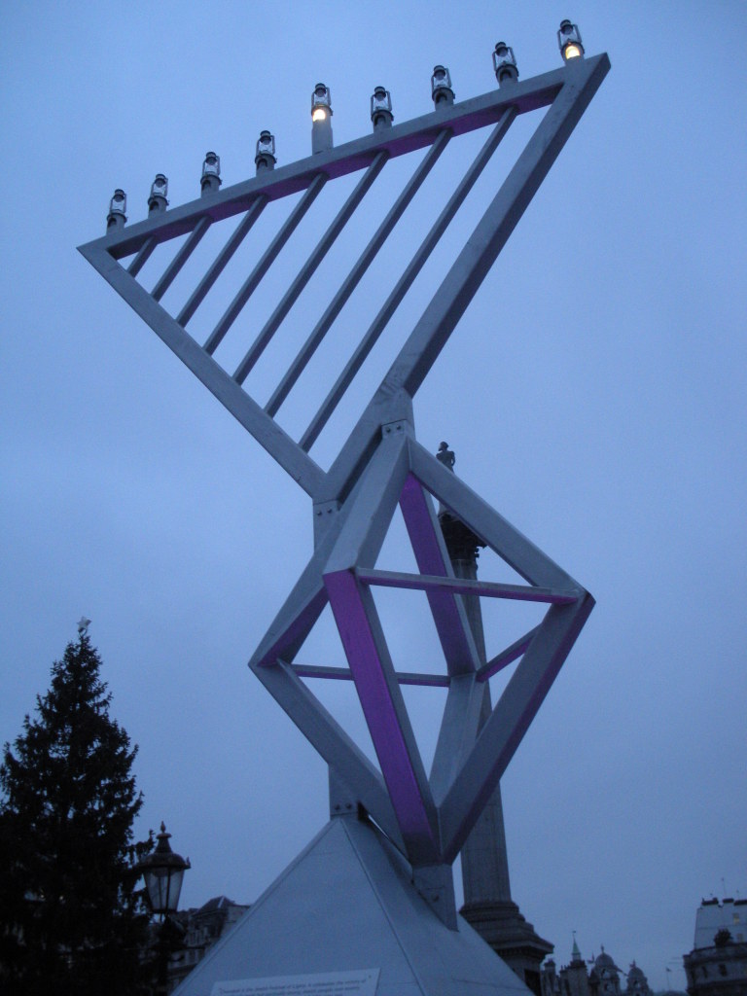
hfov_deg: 39.7
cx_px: 374
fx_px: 1036
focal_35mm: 36
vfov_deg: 51.4
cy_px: 498
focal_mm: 6.3
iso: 333
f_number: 3.5
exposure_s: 1/66.7
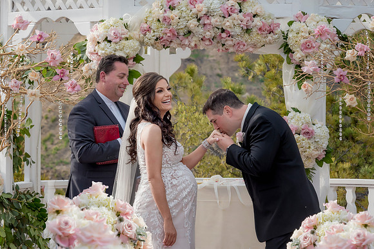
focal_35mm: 180
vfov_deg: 7.6
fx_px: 1870
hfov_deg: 11.4
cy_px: 124
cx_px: 187
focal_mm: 180
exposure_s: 1/200
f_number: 13
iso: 400
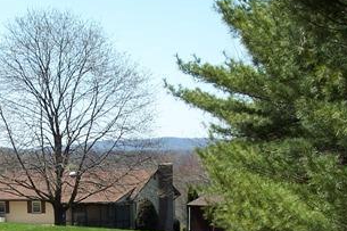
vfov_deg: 11.9
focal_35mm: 114
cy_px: 240
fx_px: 1098
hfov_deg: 17.7
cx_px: 30
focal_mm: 8
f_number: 4
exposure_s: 1/500
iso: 100
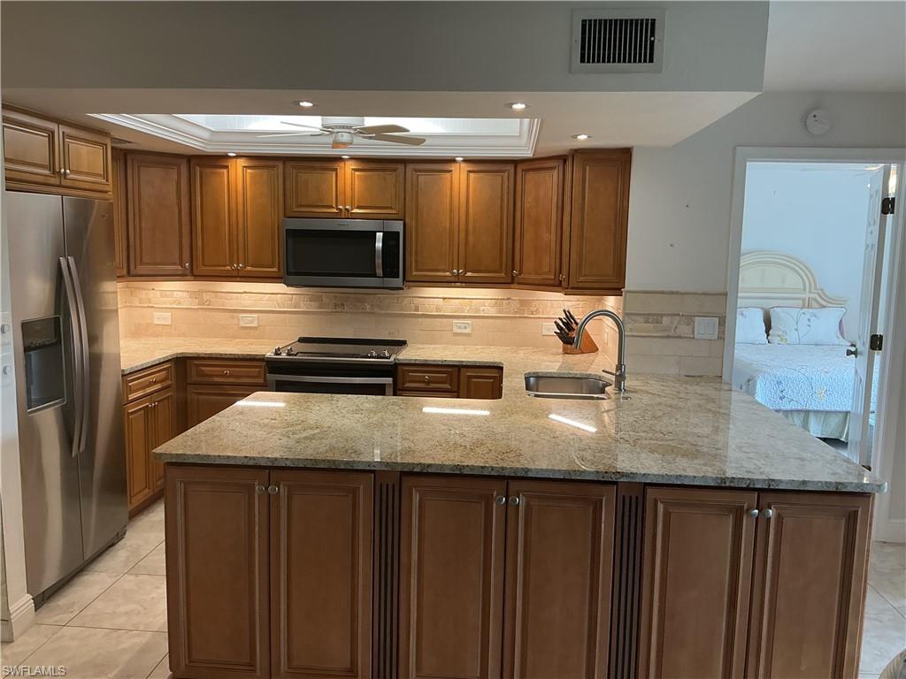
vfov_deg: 48.2
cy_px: 340
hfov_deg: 61.7
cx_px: 453
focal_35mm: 29
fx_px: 759
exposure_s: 1/60
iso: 64
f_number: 1.8
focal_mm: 3
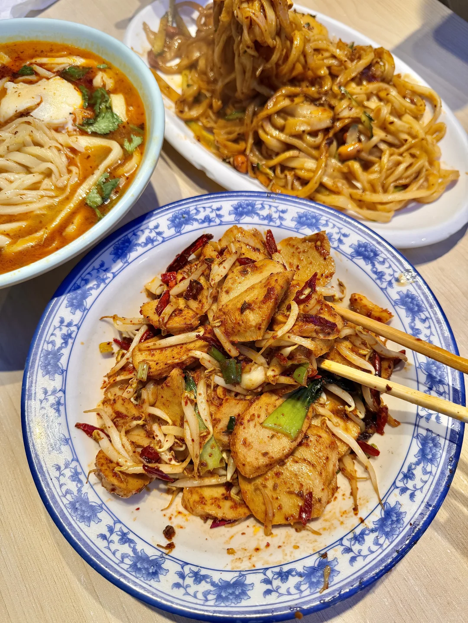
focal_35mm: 24
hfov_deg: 56.8
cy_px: 312
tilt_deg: -66.2
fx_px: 433
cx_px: 234
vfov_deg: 71.6
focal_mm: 6.76
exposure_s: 1/521
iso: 80
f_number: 1.78
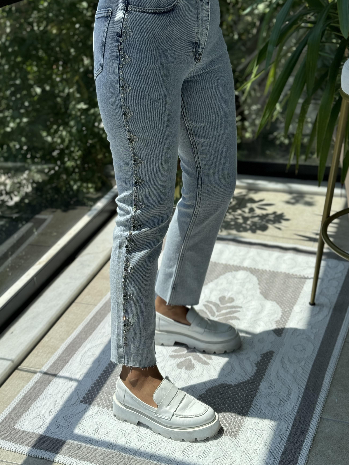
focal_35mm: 56
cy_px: 201
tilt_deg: -36.0
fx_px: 753
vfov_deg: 34.3
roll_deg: +2.9
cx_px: 186
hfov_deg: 26.1
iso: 64
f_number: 1.78
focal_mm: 6.76
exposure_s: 1/1193
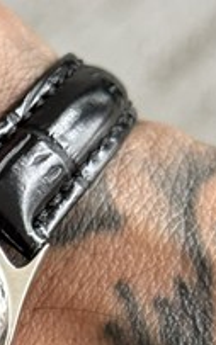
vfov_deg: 10.4
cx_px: -148
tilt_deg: -52.4
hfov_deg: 6.4
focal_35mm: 201
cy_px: 325
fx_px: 1892
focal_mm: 6.76
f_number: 1.78
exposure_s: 1/60
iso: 200
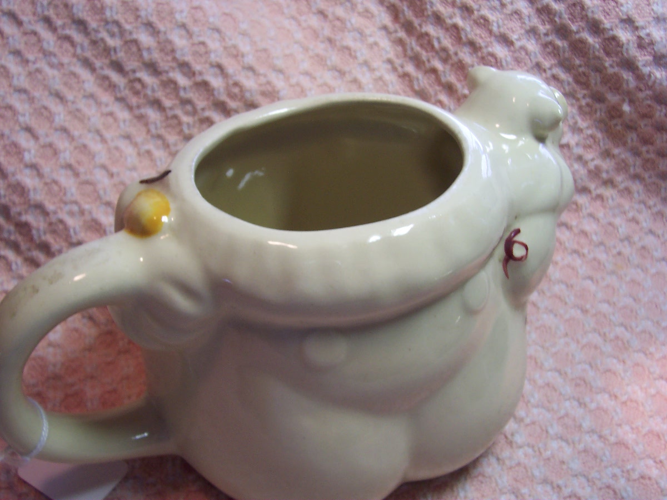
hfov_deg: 50.1
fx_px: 713
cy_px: 250
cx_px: 334
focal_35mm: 37
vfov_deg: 38.7
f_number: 2.8
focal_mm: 5.6
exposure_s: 1/30
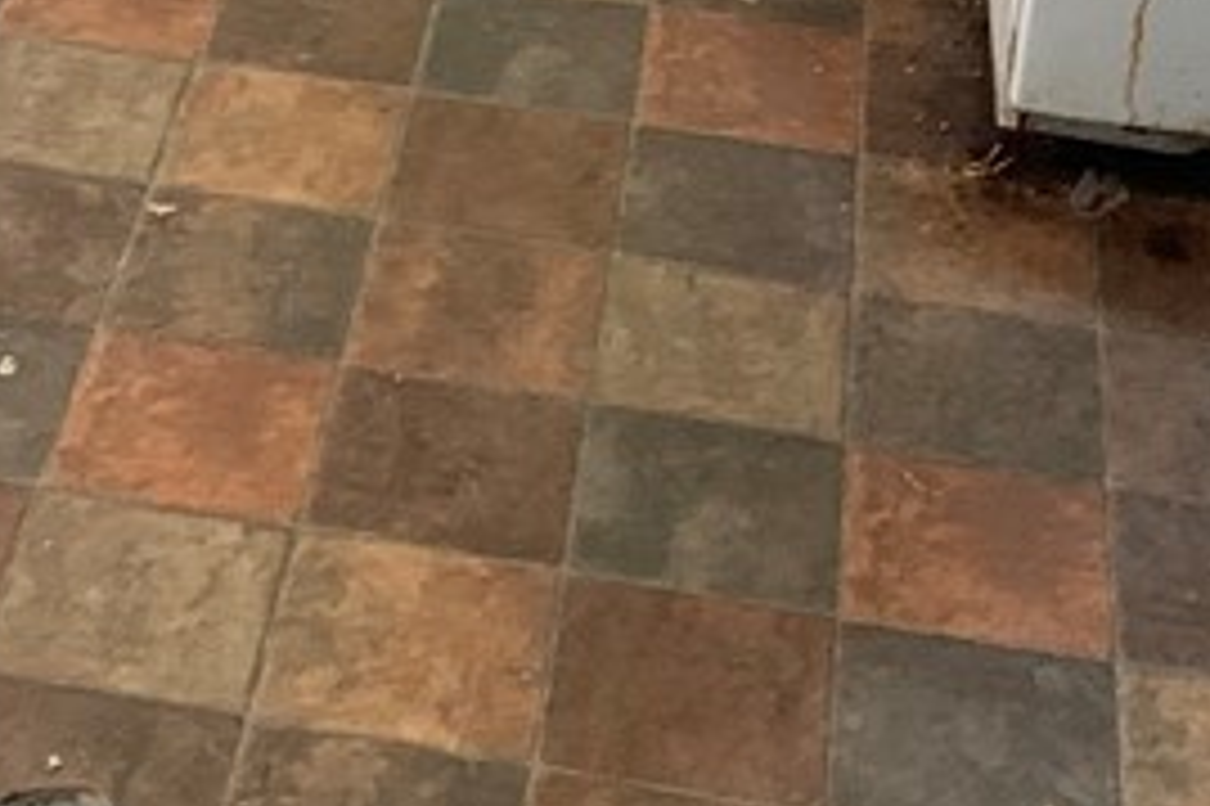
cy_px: -536
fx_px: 3460
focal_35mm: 103
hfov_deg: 19.7
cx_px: 301
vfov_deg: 12.4
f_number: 1.8
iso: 640
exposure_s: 1/30
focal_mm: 4.25
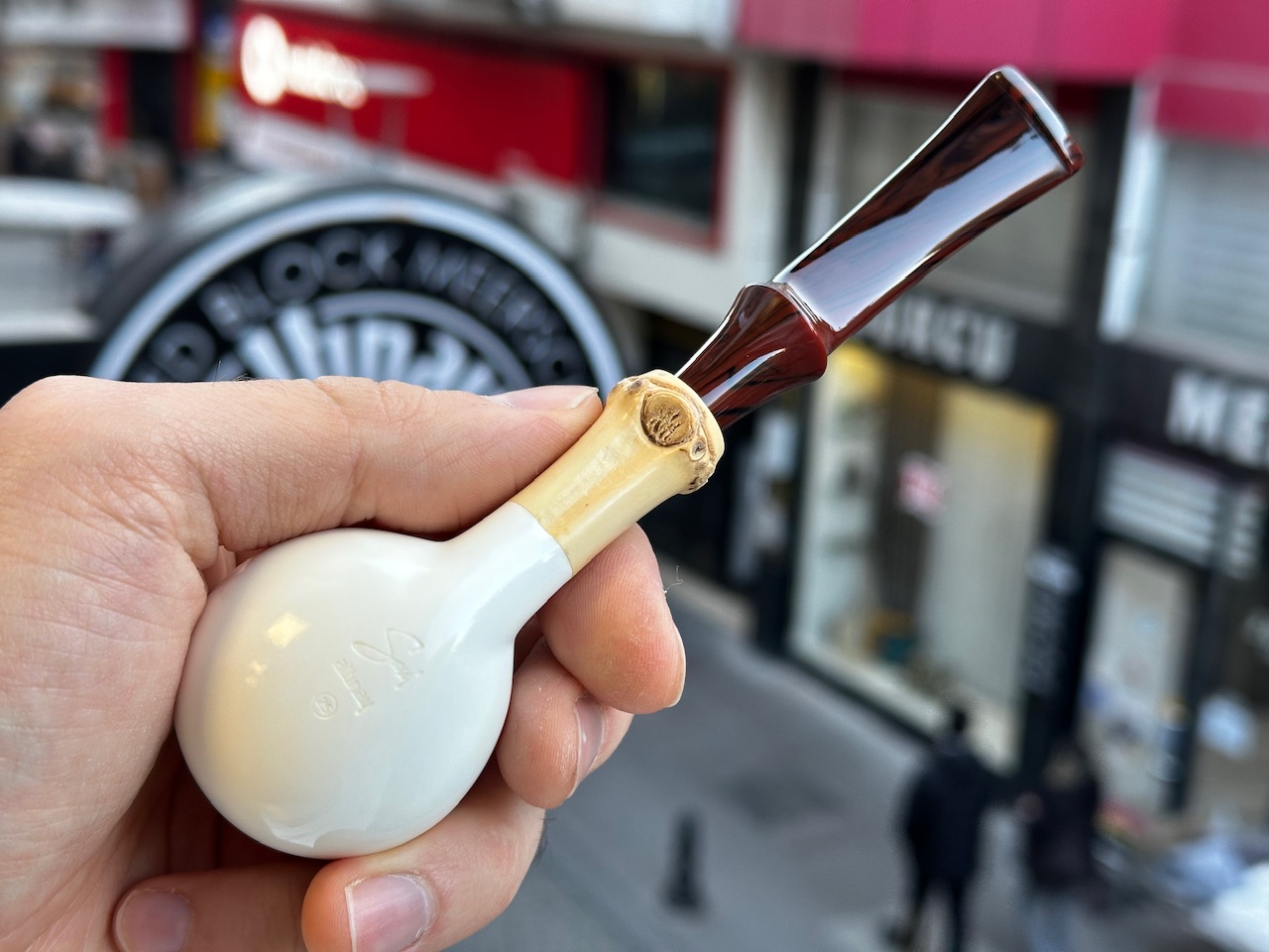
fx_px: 1760
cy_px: 476
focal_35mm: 48
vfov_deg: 30.3
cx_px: 634
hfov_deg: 39.7
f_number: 1.78
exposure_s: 1/100
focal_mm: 6.86
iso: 50
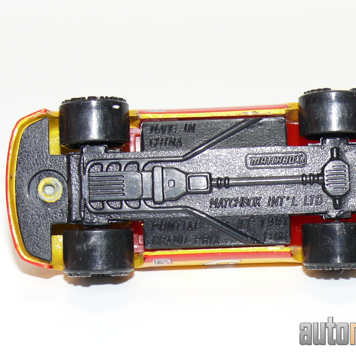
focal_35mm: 124
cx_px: 231
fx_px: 1443
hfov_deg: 14.0
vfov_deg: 14.1
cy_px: 178
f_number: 4
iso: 100
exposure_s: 1/30
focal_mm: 13.7
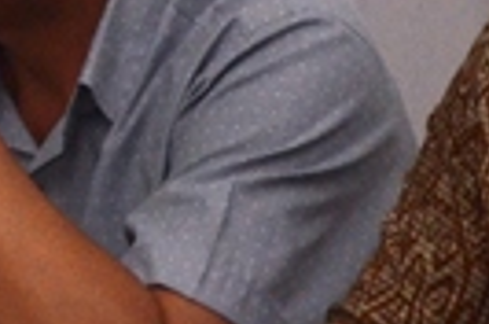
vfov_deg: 2.9
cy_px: -324
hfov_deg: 4.3
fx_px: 6342
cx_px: -732
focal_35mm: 468
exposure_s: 1/250
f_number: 5
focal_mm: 52
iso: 1600
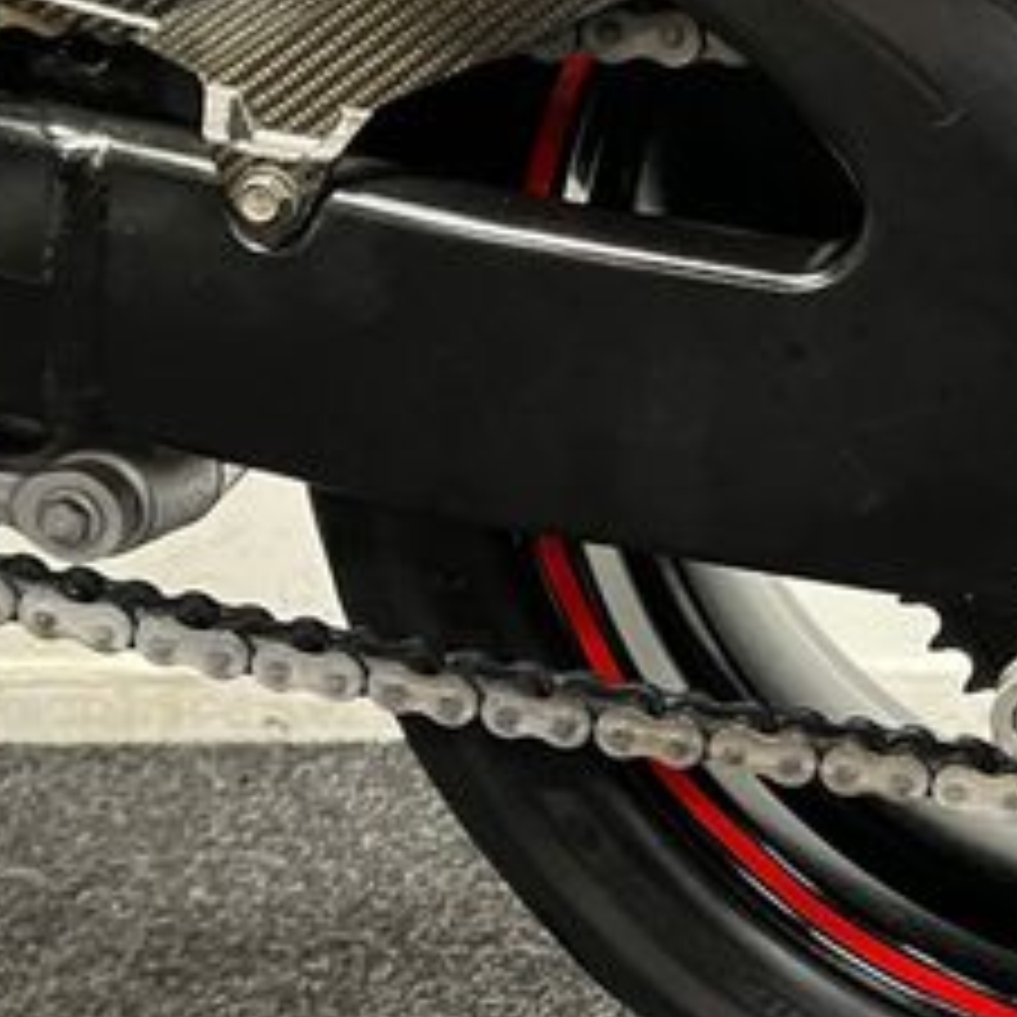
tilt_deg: -5.5
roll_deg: +0.1
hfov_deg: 24.0
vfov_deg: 26.3
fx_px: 2161
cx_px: 1228
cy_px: 342
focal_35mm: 65
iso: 500
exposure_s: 1/33
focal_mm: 5.1
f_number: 1.6
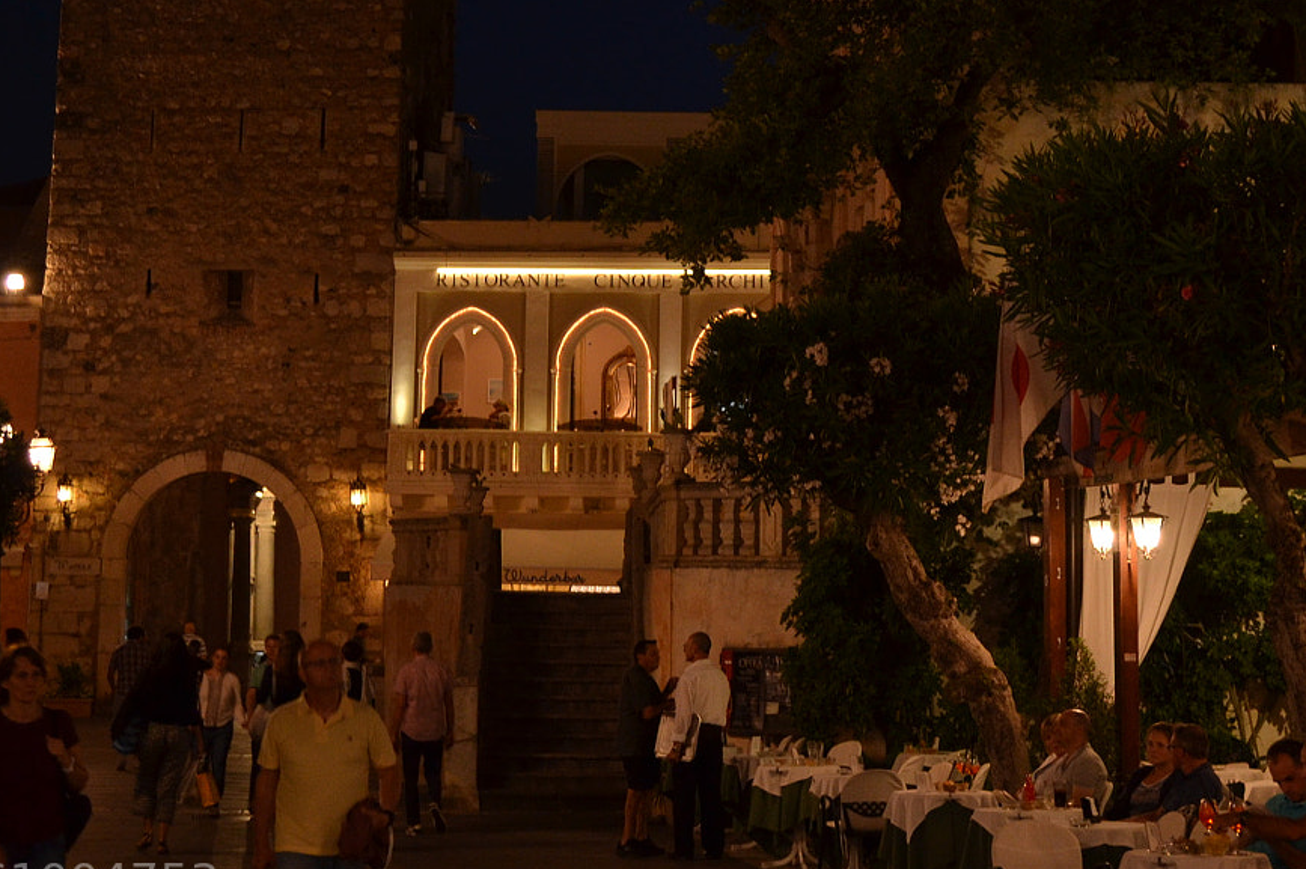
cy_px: 196
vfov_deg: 18.8
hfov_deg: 28.1
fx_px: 2610
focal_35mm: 72
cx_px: 634
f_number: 4.2
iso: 450
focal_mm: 26
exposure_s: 1/15
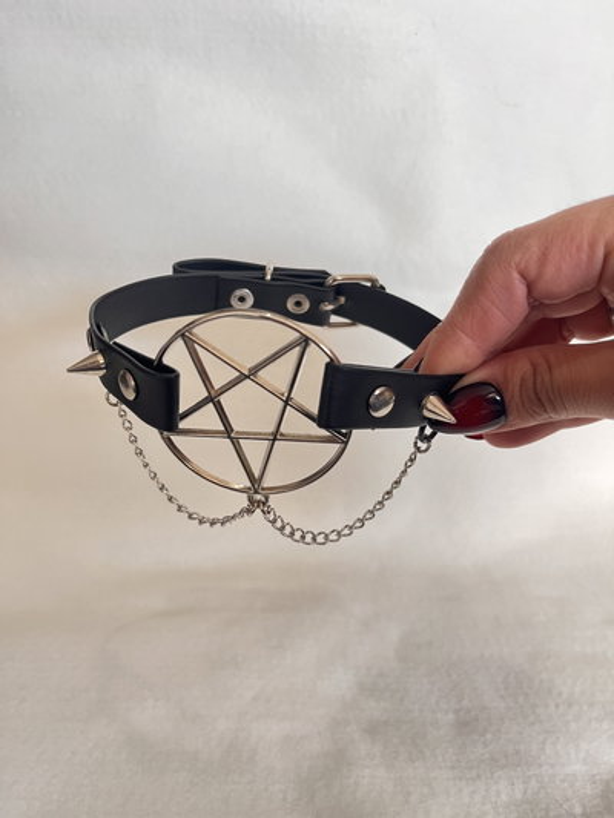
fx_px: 615
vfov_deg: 67.3
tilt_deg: -25.8
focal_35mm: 26
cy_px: 409
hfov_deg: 53.1
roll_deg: -3.4
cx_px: 307
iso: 160
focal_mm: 5.1
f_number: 1.6
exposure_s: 1/60
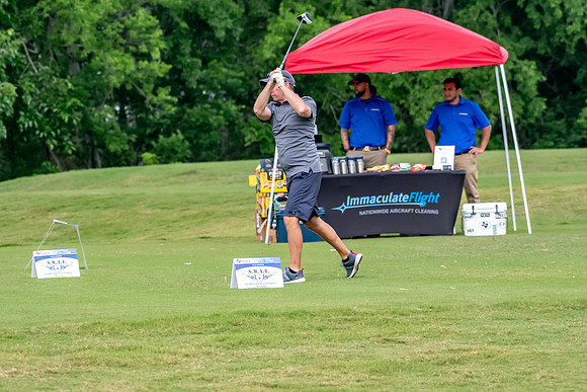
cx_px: 294
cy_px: 196
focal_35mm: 300
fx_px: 4893
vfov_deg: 4.6
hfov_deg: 6.9
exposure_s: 1/2000
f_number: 5.6
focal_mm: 200
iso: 2000
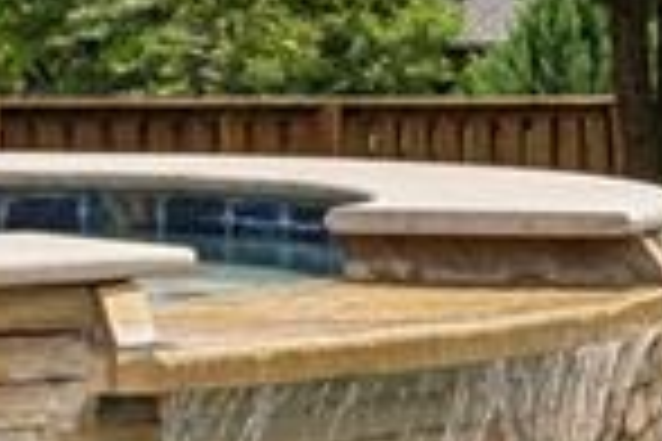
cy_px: 45
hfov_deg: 7.3
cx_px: 2096
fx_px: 4468
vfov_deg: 5.6
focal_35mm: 243
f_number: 8
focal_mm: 35
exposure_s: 1/2000
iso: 200
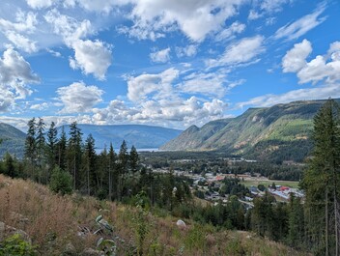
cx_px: 170
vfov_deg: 56.9
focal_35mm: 24
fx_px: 236
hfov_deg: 71.5
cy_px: 128
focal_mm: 6.9
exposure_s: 1/1610
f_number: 1.68
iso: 20
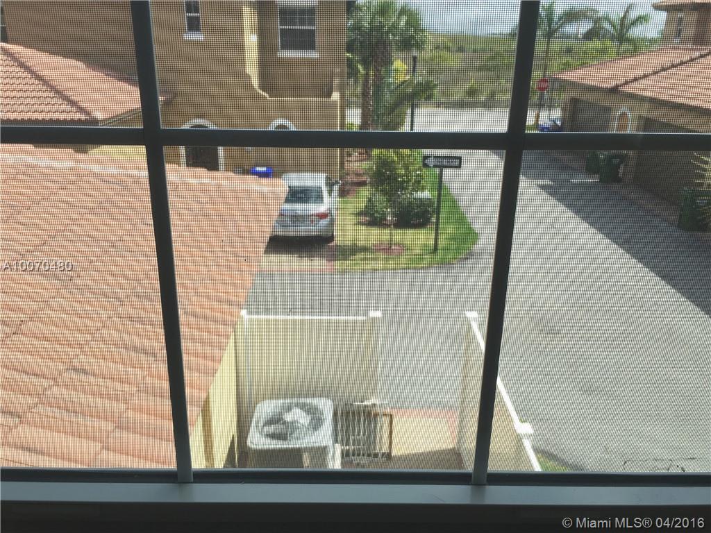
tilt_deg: -21.9
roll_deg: -0.2
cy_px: 266
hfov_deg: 61.7
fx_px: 596
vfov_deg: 48.2
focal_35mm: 29
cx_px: 356
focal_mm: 4.15
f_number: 2.2
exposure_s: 1/646
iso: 25
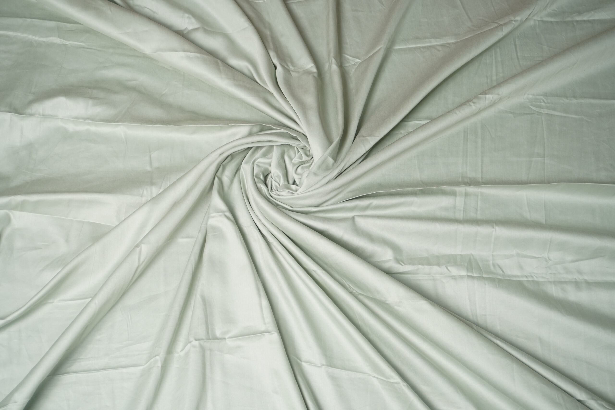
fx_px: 794
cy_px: 205
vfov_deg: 28.9
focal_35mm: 46
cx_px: 308
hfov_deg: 42.3
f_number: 5
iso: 250
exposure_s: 1/50
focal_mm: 31
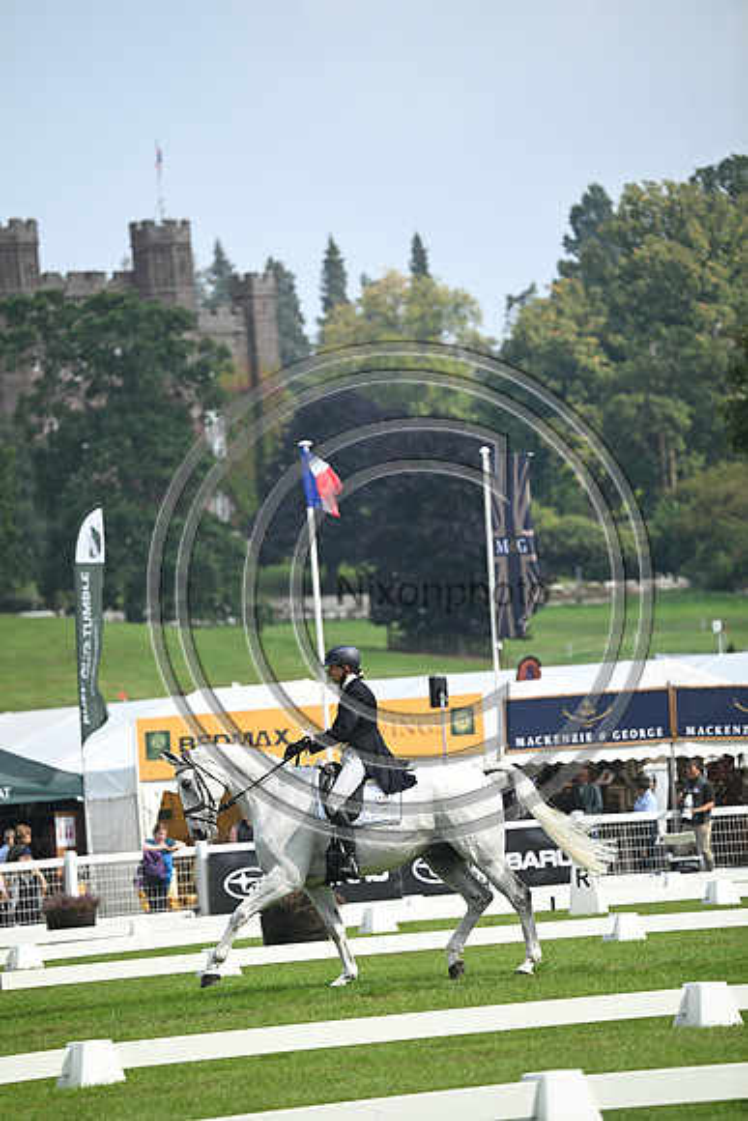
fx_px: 8409
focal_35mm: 270
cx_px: 374
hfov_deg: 5.1
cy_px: 560
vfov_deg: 7.6
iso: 400
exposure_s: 1/1250
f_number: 5.3
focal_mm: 270
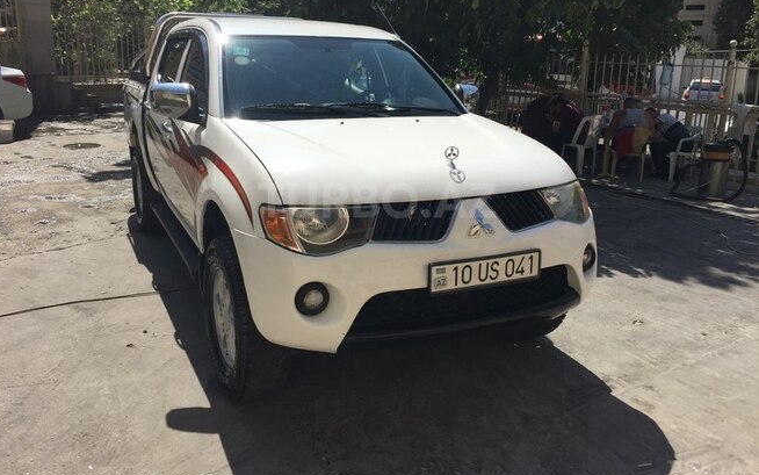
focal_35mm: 31
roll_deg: -3.0
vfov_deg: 40.5
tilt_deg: -11.5
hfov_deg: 61.2
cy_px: 200
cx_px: 377
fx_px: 641
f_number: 2.2
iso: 32
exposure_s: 1/2475
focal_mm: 4.15
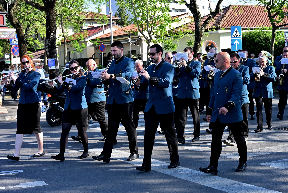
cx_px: 144
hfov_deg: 32.9
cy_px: 96
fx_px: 488
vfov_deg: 22.3
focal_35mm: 61
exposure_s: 1/640
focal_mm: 61
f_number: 6.3
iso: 1000
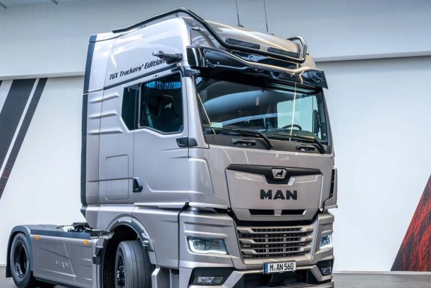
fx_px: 587
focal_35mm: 49
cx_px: 183
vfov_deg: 27.5
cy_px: 175
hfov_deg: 40.2
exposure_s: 1/2
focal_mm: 39
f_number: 11
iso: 200
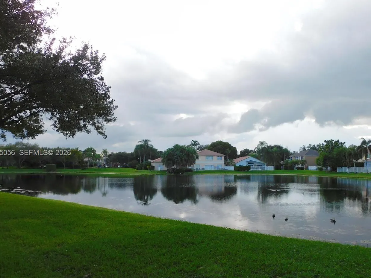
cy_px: 153
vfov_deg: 45.4
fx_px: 332
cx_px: 217
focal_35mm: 31
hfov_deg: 58.0
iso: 125
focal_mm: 4.3
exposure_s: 1/640
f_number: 3.3
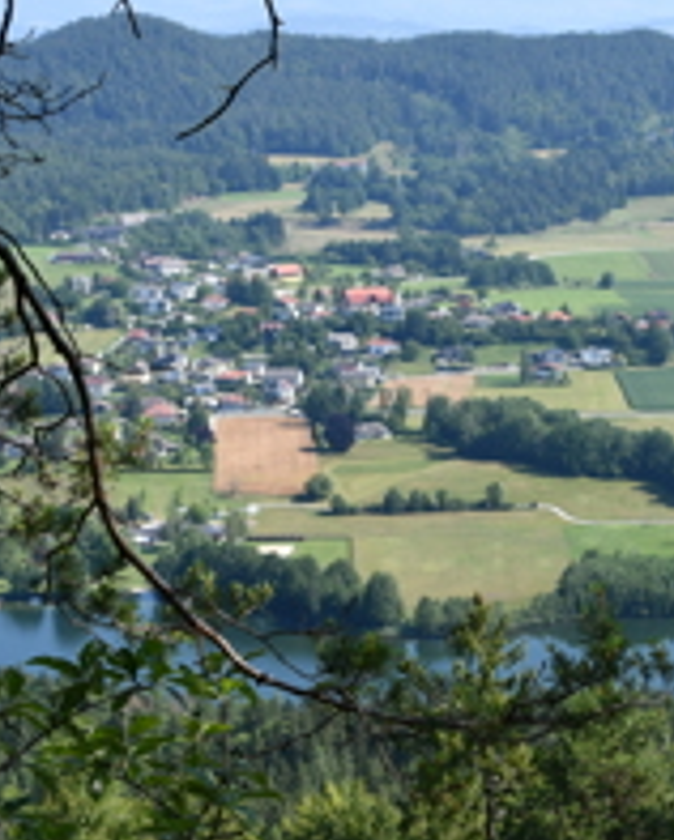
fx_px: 2191
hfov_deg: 17.2
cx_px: 623
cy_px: 497
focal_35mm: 88
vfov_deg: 21.7
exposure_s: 1/250
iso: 140
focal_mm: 22
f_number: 8
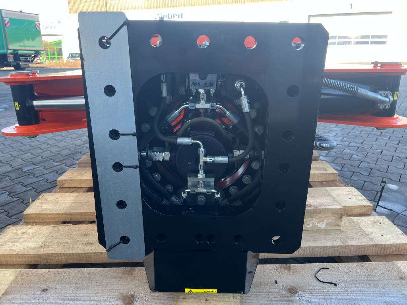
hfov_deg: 67.3
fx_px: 306
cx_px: 204
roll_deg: +0.4
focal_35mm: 26
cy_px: 152
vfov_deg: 53.1
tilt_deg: -18.4
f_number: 1.5
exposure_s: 1/190
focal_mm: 5.7
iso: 40
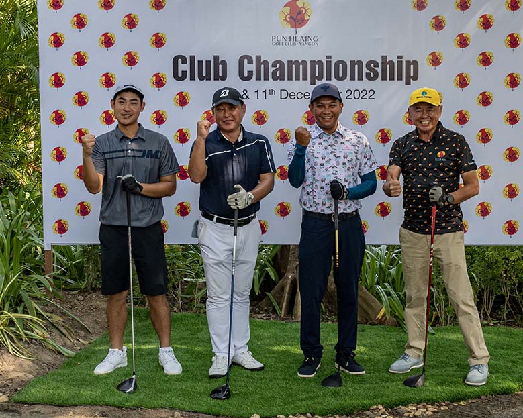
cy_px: 204
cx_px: 284
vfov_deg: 39.6
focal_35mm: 38
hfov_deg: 48.4
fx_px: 582
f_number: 8
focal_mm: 32.5
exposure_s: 1/320
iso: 720
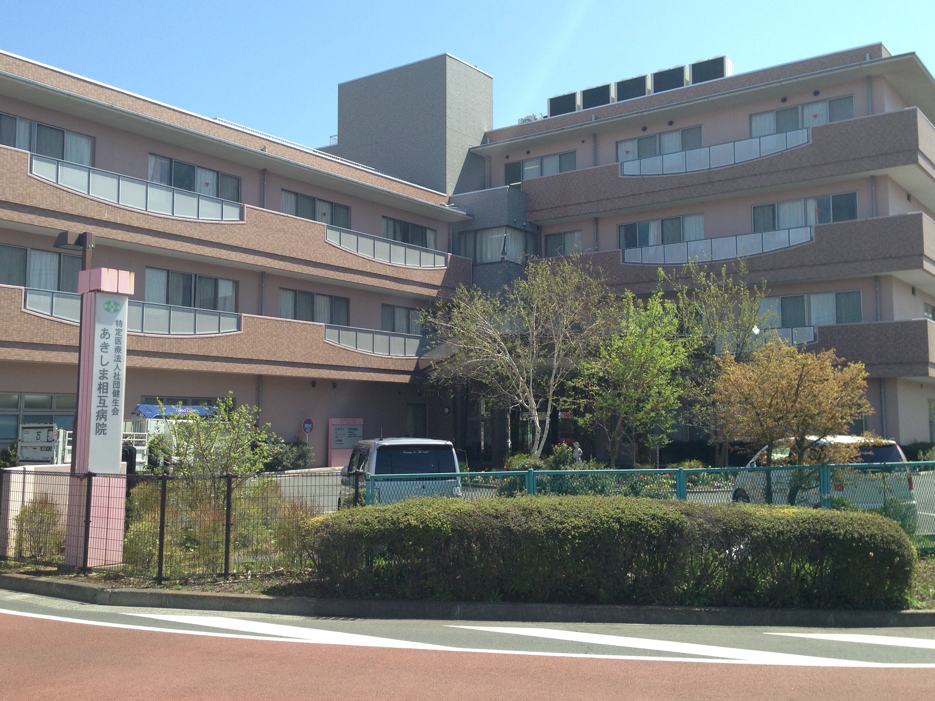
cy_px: 317
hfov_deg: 48.9
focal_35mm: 38
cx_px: 426
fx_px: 1026
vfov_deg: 37.7
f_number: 2.4
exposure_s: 1/834
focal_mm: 4.13
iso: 50
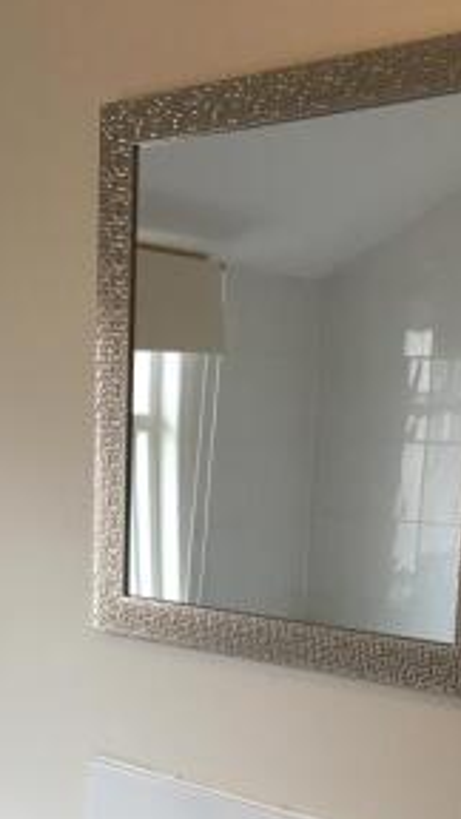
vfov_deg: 41.7
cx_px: 117
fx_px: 1043
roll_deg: -0.7
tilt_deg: -11.1
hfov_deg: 24.7
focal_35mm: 48
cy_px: 604
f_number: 2.2
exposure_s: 1/33
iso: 40
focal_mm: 4.15
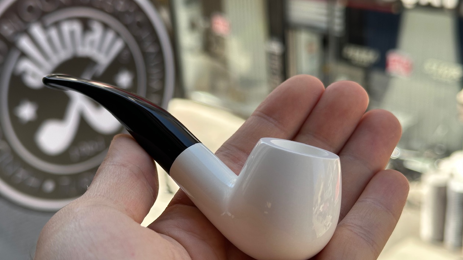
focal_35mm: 53
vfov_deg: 22.6
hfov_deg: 39.2
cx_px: 229
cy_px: 157
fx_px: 651
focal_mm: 6.86
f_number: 1.78
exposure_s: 1/694
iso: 64
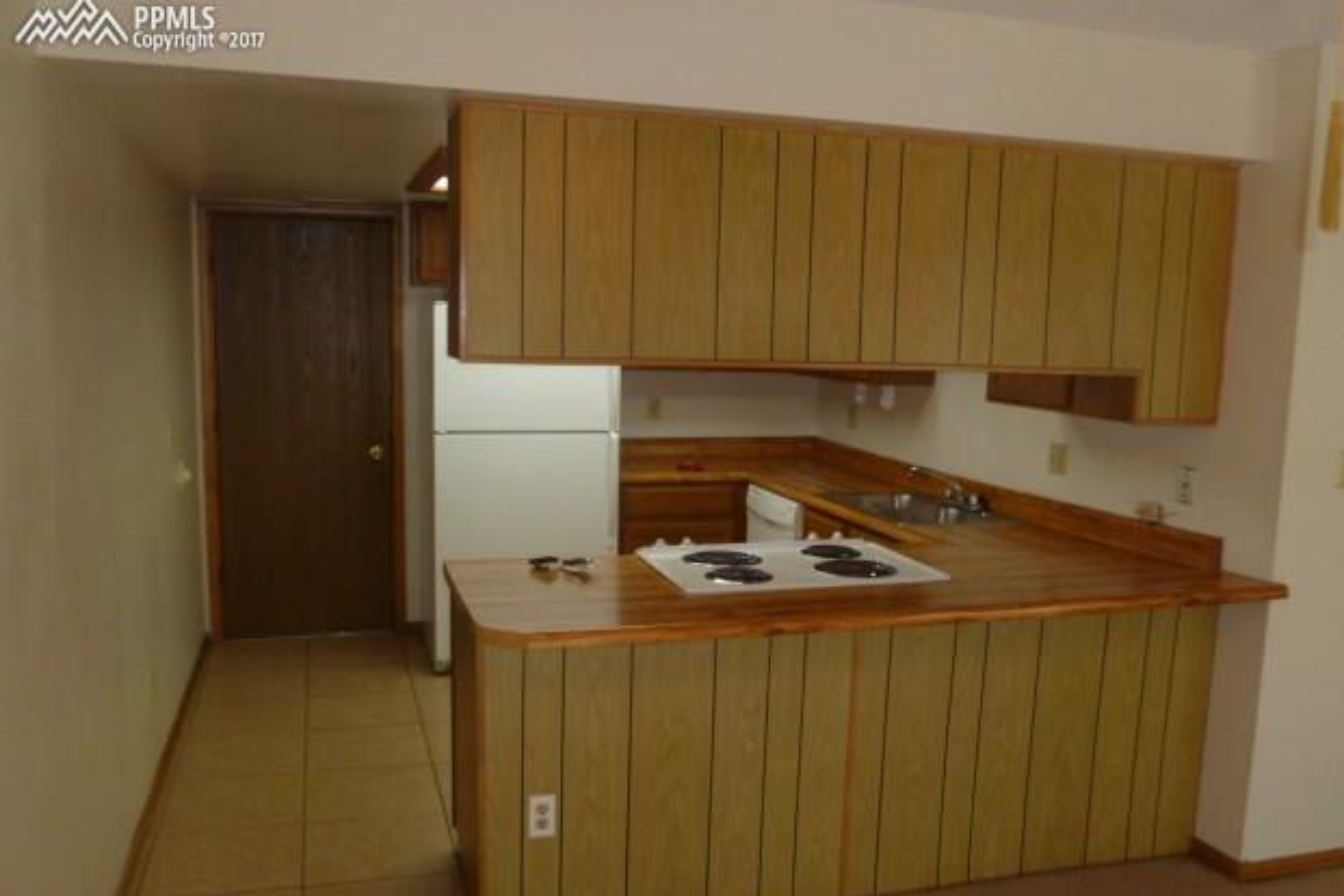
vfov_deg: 43.5
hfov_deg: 61.9
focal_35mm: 30
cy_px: 500
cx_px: 690
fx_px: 1120
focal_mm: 5
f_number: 3.3
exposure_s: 1/60
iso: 200
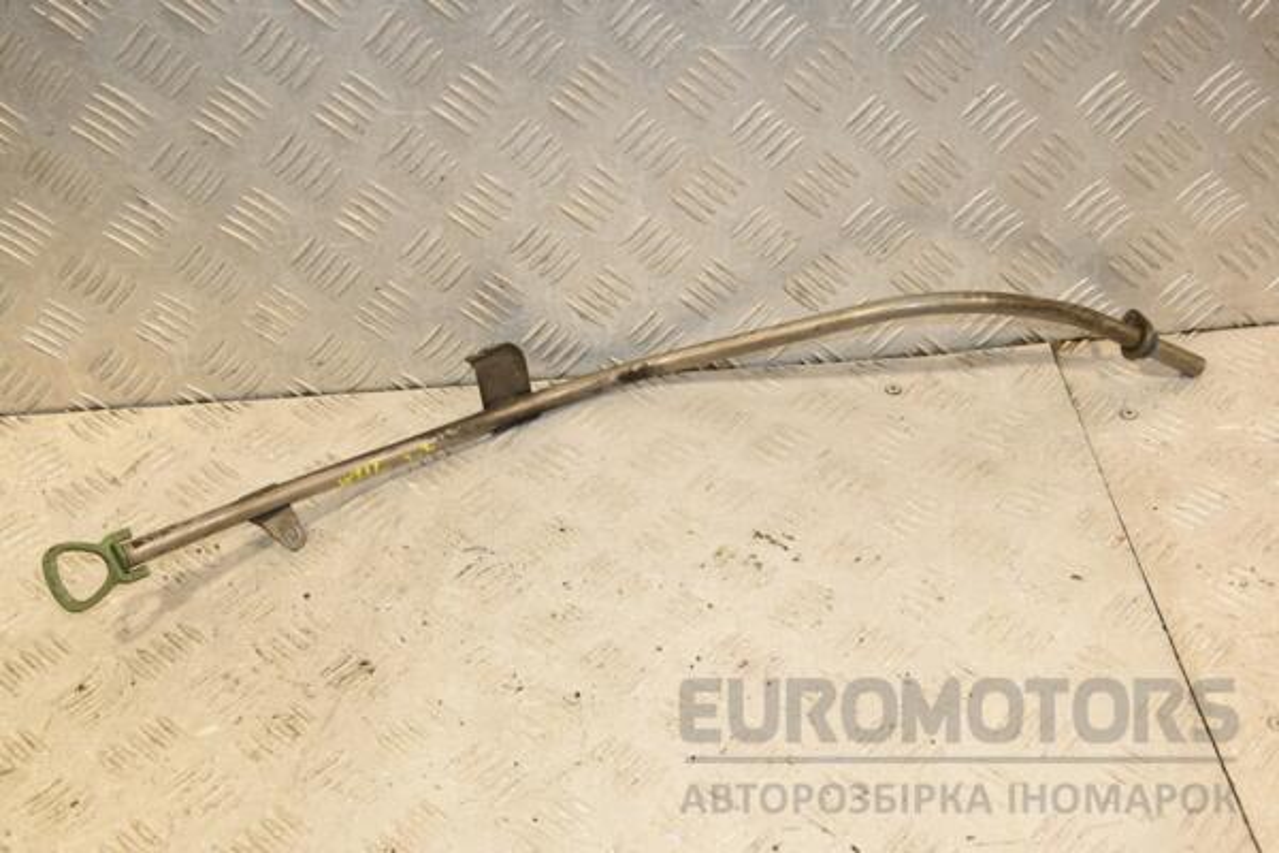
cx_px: 640
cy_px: 426
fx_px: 1705
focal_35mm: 48
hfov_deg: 41.1
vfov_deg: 28.1
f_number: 7.1
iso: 800
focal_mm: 32
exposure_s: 1/200
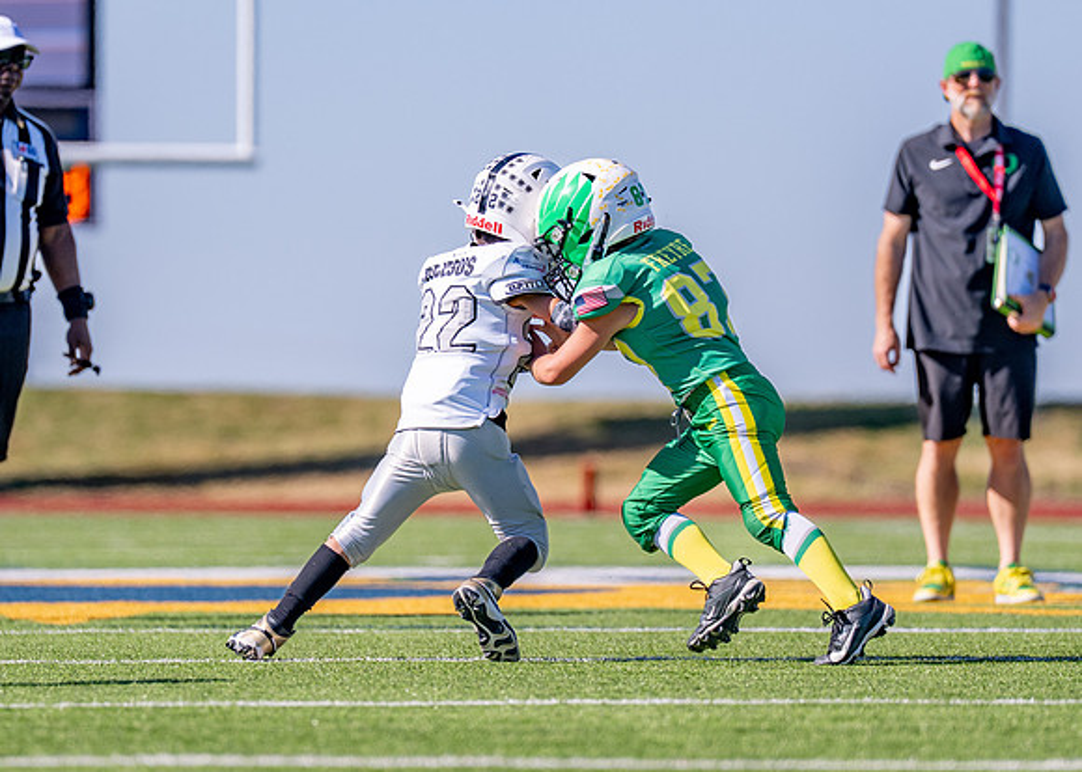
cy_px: 396
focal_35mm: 403
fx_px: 12376
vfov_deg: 3.6
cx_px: 541
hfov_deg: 5.0
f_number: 2.8
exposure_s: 1/3200
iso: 160
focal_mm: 200
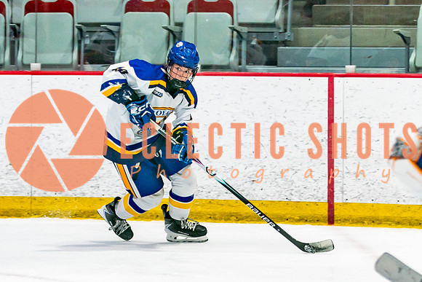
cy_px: 208
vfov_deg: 4.0
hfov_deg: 6.0
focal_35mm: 343
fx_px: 4021
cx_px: 148
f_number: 3.2
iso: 400
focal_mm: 105
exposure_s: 1/640
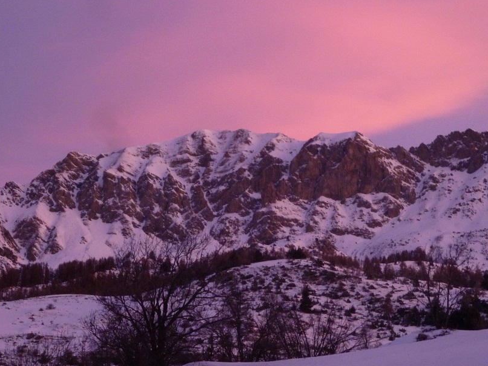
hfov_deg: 23.3
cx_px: 242
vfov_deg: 17.6
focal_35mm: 84
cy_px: 183
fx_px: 1185
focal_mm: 12.2
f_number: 5.4
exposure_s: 1/15
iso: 400
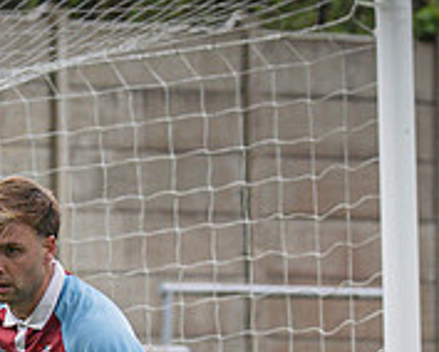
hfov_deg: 1.7
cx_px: -1
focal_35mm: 1120
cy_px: 309
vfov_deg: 1.4
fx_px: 14568
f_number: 4
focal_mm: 135
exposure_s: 1/1000
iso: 400
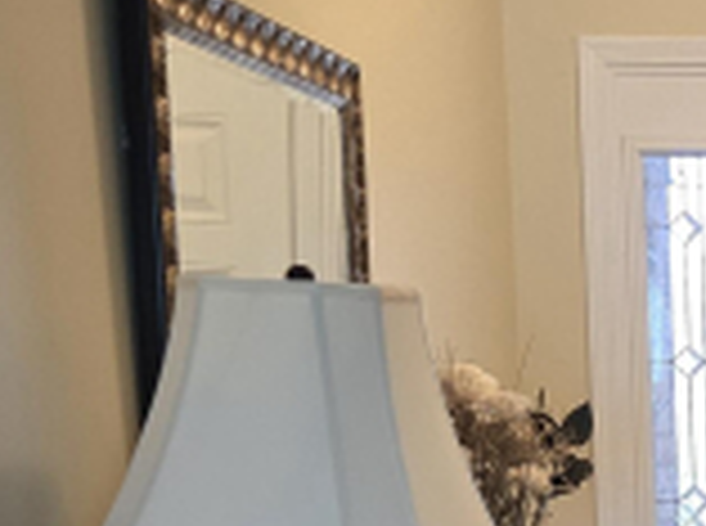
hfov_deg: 18.0
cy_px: 733
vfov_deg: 14.3
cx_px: 1046
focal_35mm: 98
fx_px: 1994
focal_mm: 5.4
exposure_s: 1/120
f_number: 1.8
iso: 320
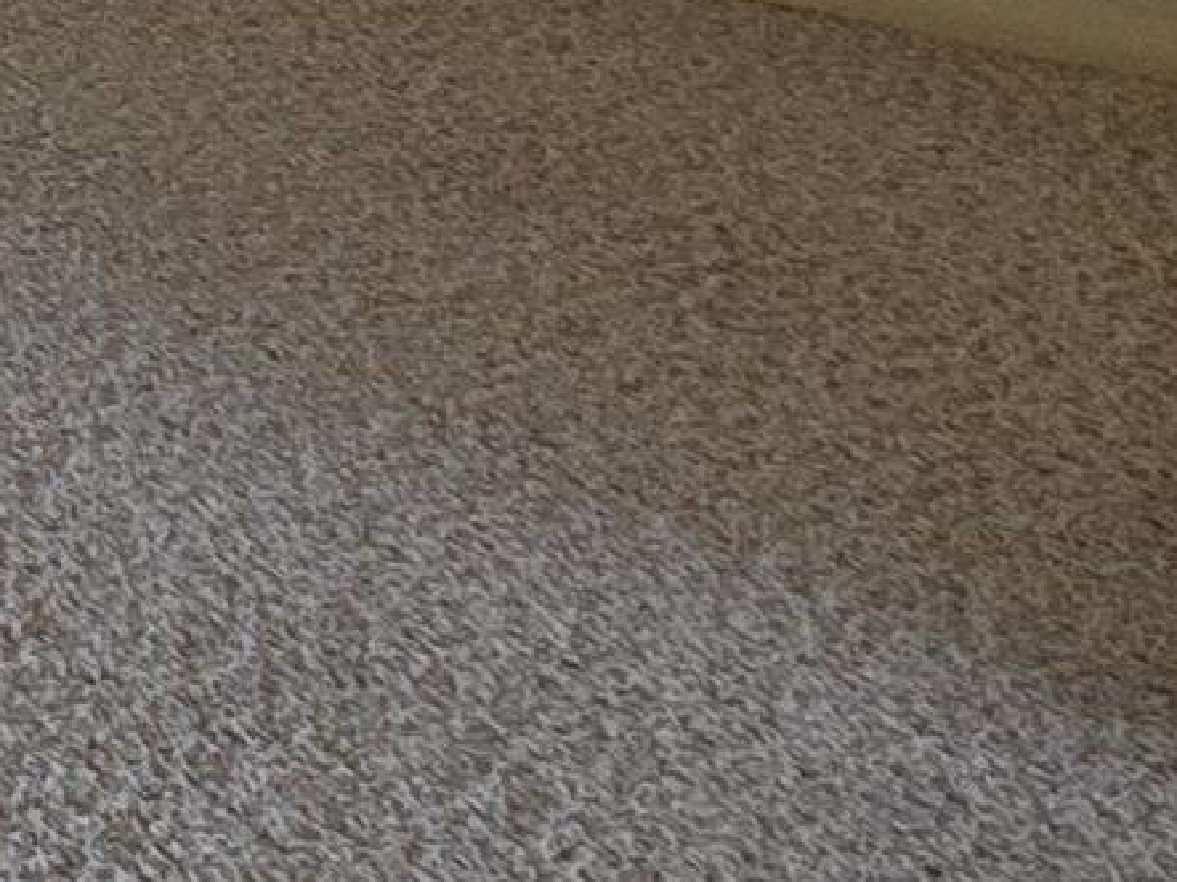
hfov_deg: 11.1
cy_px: -1153
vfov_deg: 13.1
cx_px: -2458
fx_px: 2991
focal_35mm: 88
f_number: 1.9
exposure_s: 1/120
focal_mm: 2.2
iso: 64
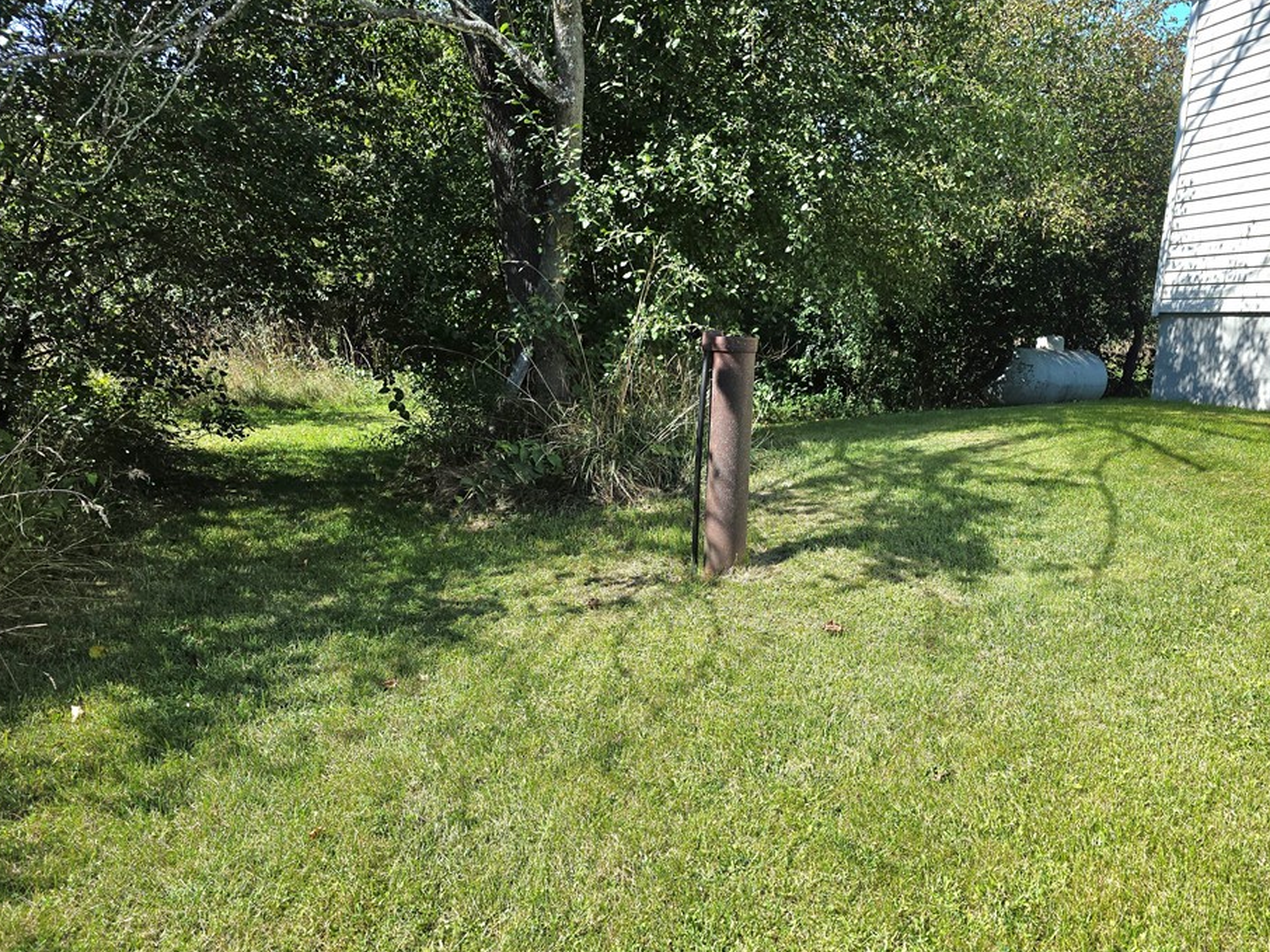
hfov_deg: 67.1
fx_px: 954
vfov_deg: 52.9
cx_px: 699
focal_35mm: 26
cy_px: 534
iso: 12
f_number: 1.7
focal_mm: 6.3
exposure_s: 1/526
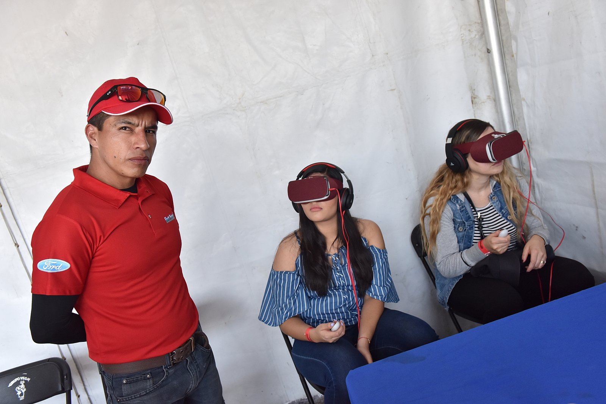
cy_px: 202
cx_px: 303
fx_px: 539
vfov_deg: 41.1
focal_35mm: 32
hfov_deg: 58.7
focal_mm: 32
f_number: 4.5
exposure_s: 1/1000
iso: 1000
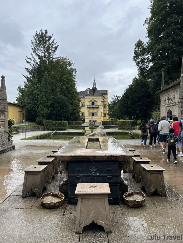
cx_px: 92
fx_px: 183
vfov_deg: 67.3
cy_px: 122
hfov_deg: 53.1
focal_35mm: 26
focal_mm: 5.1
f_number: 1.6
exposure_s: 1/913
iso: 50
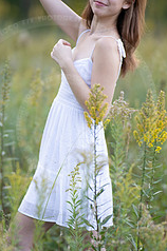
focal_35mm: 161
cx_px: 85
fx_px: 1123
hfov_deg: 8.5
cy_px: 143
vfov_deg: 12.8
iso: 160
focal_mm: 85
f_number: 1.2
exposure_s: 1/800
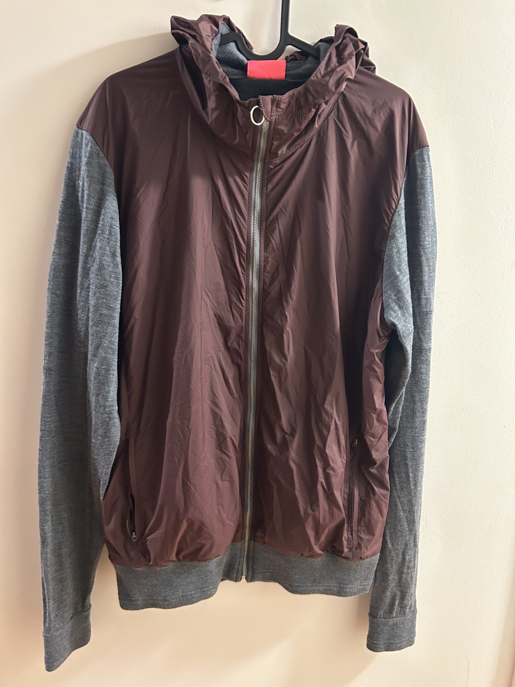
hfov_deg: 53.1
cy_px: 344
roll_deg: -2.0
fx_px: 516
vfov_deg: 67.3
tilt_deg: -14.4
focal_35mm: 26
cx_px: 258
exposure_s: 1/40
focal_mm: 5.7
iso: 640
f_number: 1.5
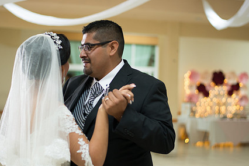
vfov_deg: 20.1
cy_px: 94
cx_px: 110
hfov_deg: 29.6
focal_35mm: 68
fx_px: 471
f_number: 1.8
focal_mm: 50
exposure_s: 1/125
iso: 800
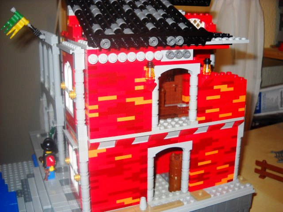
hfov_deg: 45.8
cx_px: 142
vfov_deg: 35.1
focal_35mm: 41
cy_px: 106
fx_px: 335
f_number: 3.1
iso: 64
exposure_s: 1/30
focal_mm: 6.72
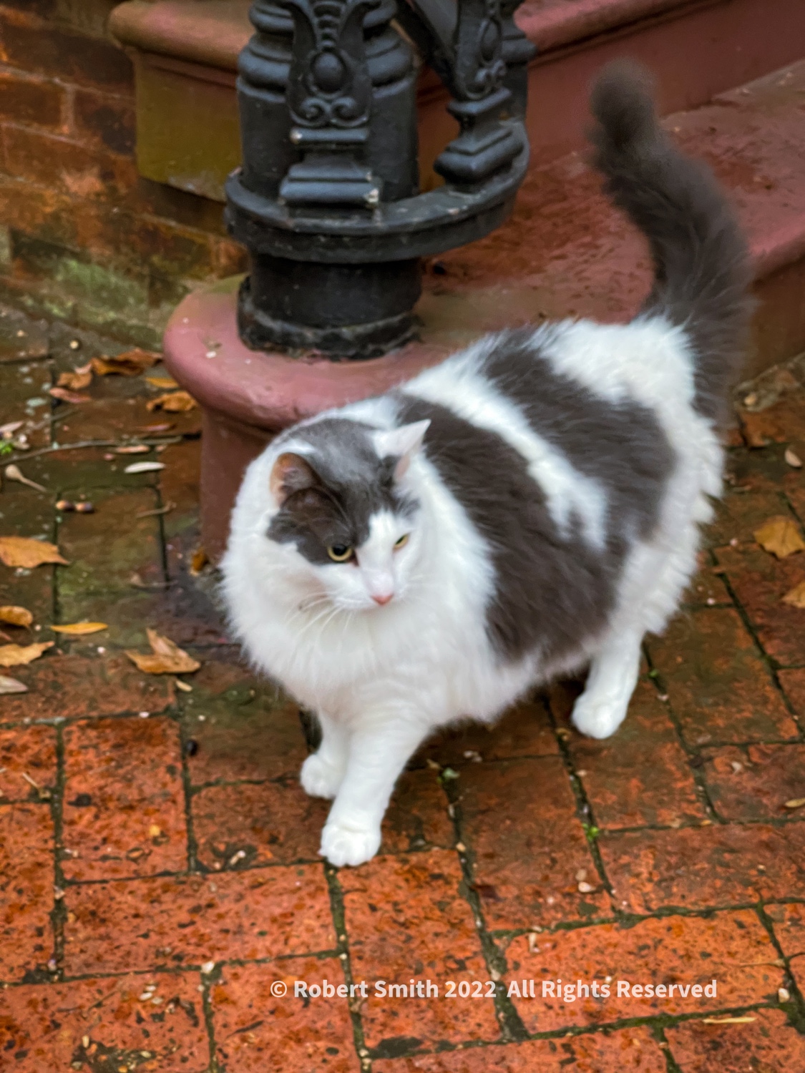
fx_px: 1984
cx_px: 402
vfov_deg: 30.3
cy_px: 536
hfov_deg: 22.9
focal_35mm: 64
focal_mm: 7.5
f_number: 2.2
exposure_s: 1/35
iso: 400
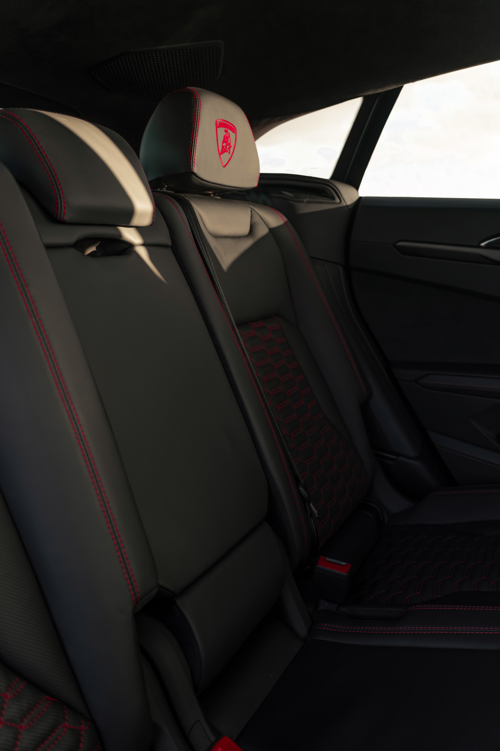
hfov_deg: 44.4
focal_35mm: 29
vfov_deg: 63.0
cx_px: 250
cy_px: 376
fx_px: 612
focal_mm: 19.6
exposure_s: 1/50
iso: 400
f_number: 2.8
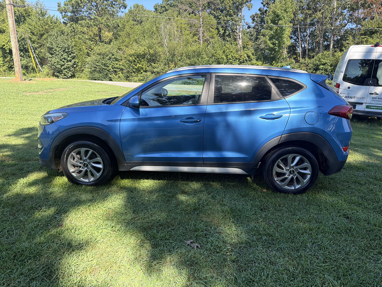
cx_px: 191
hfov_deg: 71.6
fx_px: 265
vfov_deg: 56.8
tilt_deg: -10.2
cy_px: 144
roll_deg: +2.3
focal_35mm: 24
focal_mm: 6.76
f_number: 1.78
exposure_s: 1/1437
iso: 100
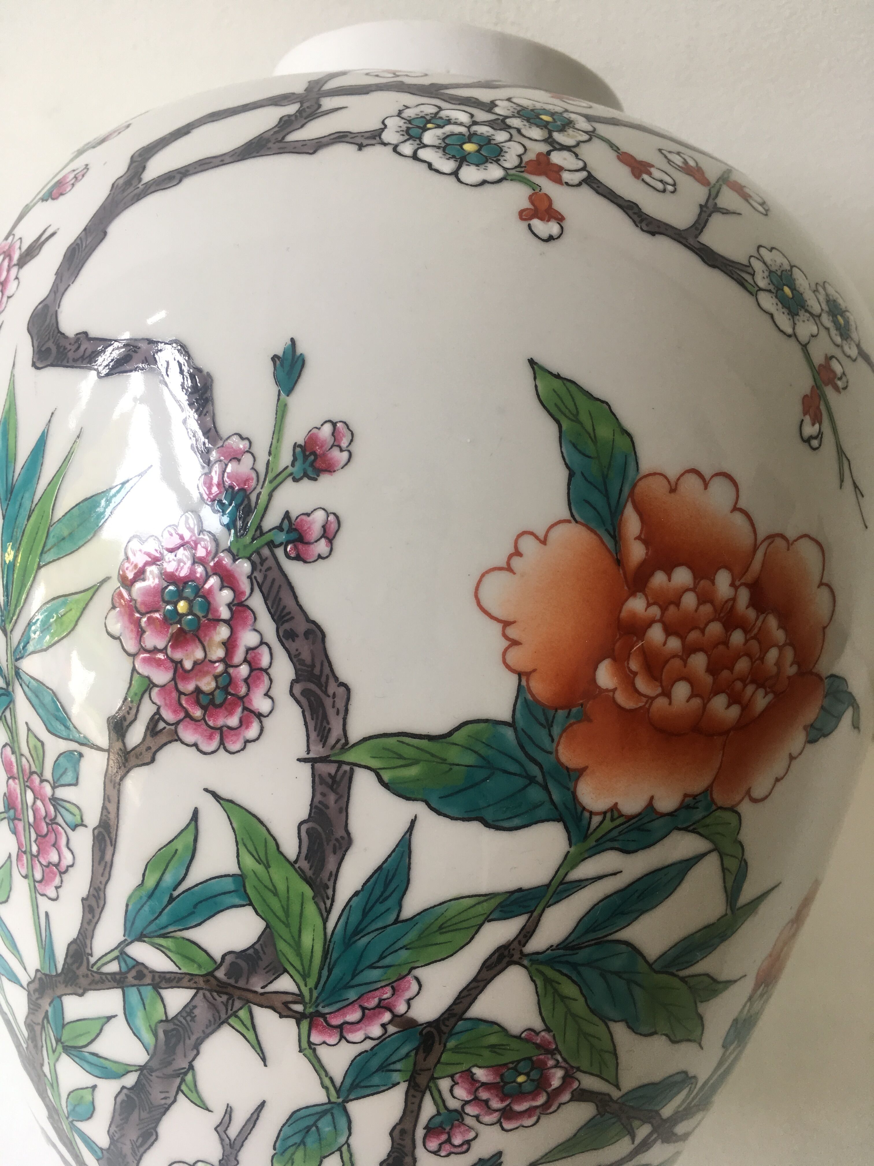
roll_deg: -4.3
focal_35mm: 29
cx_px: 437
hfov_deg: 48.2
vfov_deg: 61.7
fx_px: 976
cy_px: 583
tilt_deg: -40.9
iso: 32
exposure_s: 1/50
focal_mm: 4.15
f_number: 2.2
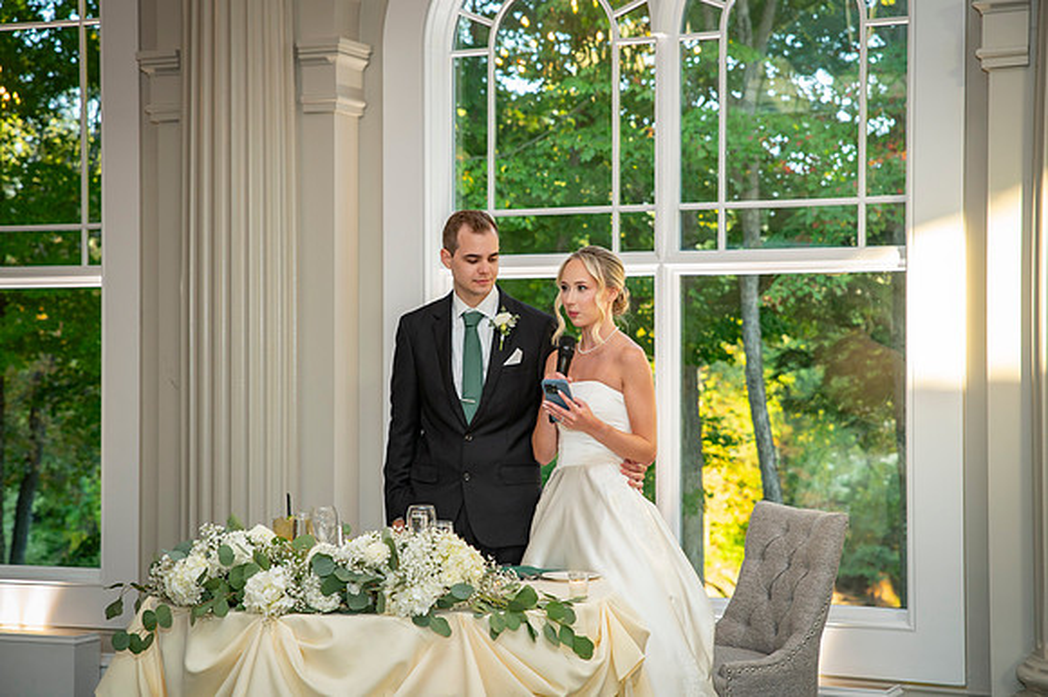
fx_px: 2112
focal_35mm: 73
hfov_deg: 27.9
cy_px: 348
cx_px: 524
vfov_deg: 18.7
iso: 800
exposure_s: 1/125
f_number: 4.5
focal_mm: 70
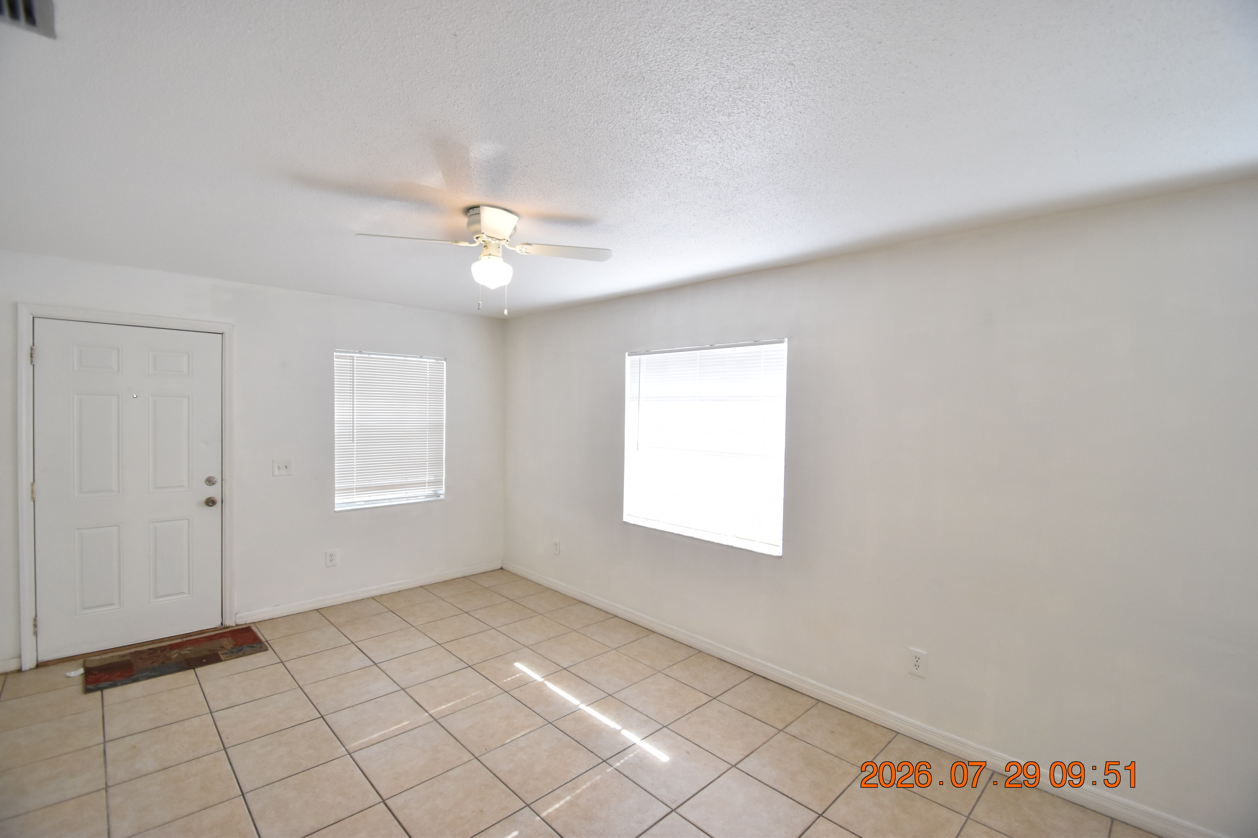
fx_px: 524
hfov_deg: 100.4
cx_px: 629
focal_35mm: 15
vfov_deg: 77.3
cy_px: 419
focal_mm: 10
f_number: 3.5
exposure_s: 1/180
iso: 800
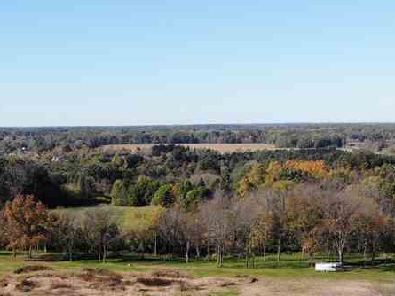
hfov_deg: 27.5
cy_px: 352
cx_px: 67
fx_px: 788
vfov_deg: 20.0
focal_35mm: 69
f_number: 2.8
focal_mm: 4.5
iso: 113
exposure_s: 1/825
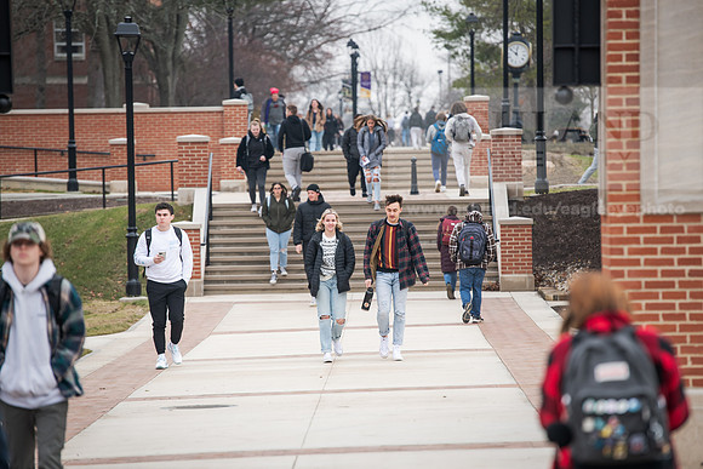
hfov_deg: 11.1
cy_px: 234
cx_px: 352
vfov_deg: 7.4
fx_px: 3613
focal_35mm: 185
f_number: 4
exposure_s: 1/400
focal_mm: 185
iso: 200
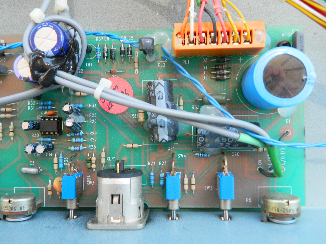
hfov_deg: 51.4
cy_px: 119
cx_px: 161
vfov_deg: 39.7
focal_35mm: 36
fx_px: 339
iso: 80
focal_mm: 6.2
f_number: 3.3
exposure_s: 1/50
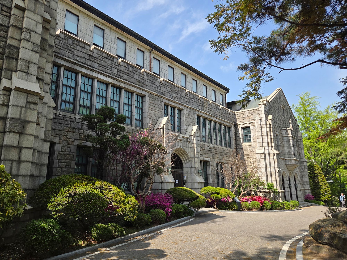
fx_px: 231
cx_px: 174
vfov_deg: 58.9
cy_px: 130
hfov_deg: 73.9
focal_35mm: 23
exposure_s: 1/2993
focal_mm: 5.4
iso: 80
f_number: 1.8
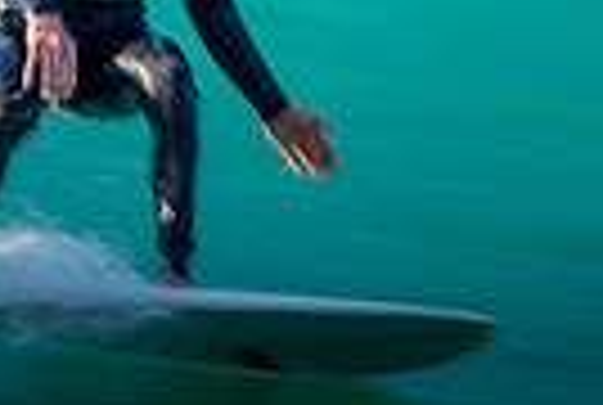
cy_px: -142
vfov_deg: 0.4
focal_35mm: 3241
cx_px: 288
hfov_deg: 0.6
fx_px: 54407
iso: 100
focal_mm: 500
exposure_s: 1/30
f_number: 16
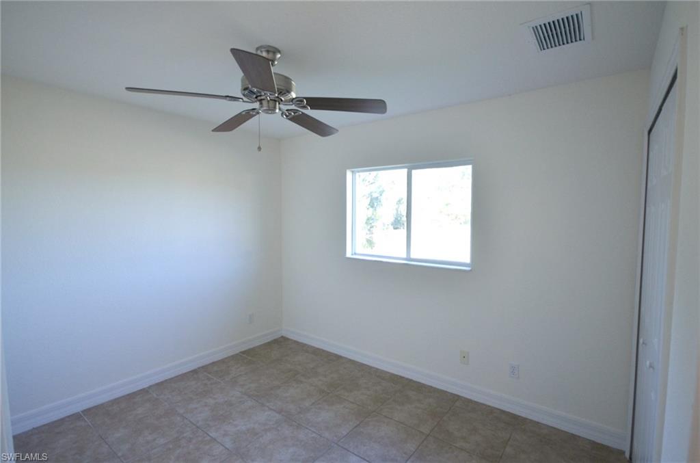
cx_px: 350
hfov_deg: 100.5
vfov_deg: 77.0
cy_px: 232
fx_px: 291
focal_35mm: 15
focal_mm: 10
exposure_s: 1/60
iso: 400
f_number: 4
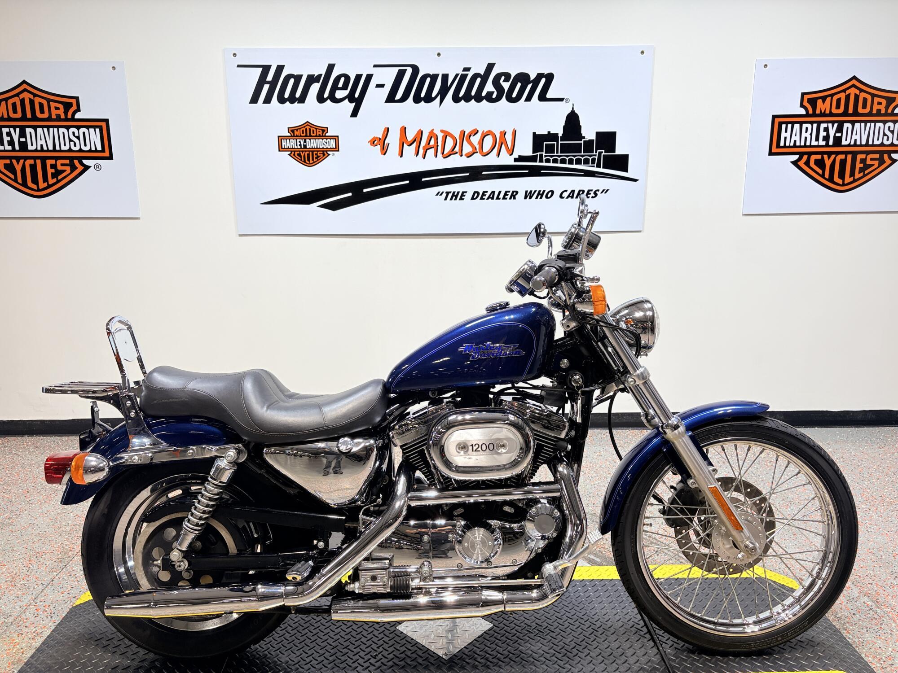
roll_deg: +0.1
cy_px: 336
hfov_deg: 67.3
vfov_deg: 53.1
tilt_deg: -12.4
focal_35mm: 26
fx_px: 674
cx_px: 449
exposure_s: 1/120
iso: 32
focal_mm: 5.96
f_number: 1.6
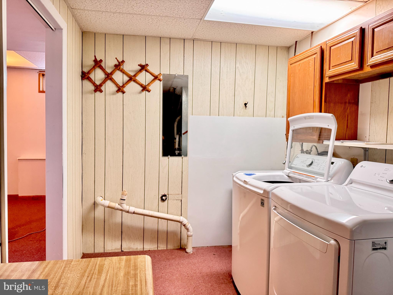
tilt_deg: -2.6
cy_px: 148
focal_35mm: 24
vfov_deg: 56.8
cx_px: 196
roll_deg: -0.7
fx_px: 272
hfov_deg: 71.6
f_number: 1.78
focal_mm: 6.76
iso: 640
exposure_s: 1/40
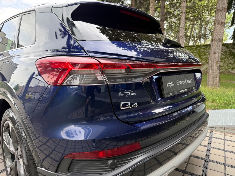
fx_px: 163
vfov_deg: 56.8
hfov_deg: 71.6
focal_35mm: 24
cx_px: 118
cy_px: 88
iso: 100
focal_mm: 6.76
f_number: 1.78
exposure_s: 1/405
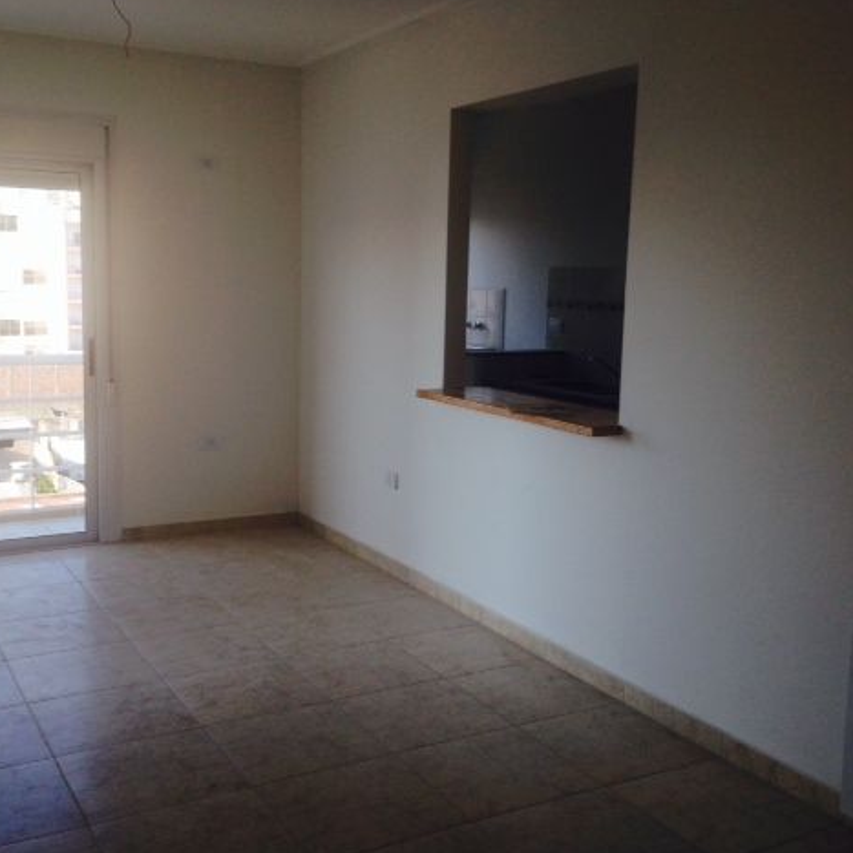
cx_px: 418
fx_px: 1115
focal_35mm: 40
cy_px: 422
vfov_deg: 41.9
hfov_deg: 41.9
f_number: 2.4
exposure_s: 1/230
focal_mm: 4.12
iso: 50
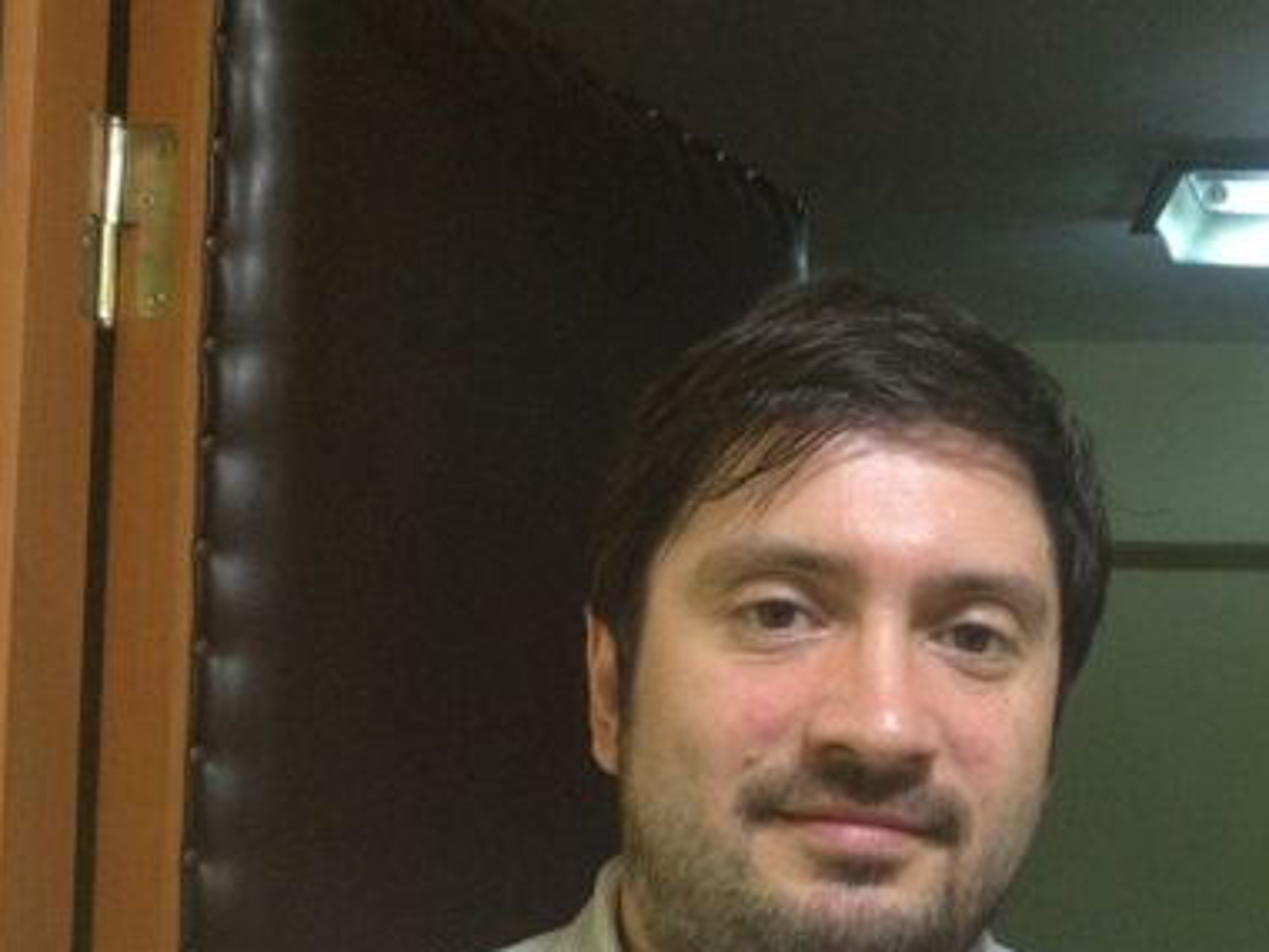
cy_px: 641
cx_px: 1062
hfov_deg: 31.6
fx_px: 2163
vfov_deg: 24.7
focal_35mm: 59
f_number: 2.4
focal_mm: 4.28
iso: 400
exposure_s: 1/17
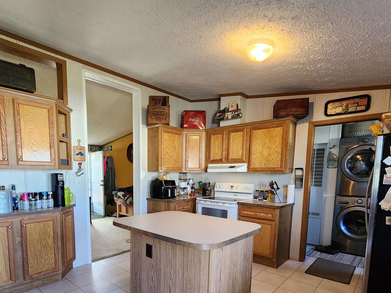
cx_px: 168
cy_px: 200
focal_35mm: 19
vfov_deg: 66.4
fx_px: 215
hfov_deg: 84.2
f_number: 2.2
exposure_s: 1/60
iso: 320
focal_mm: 2.2
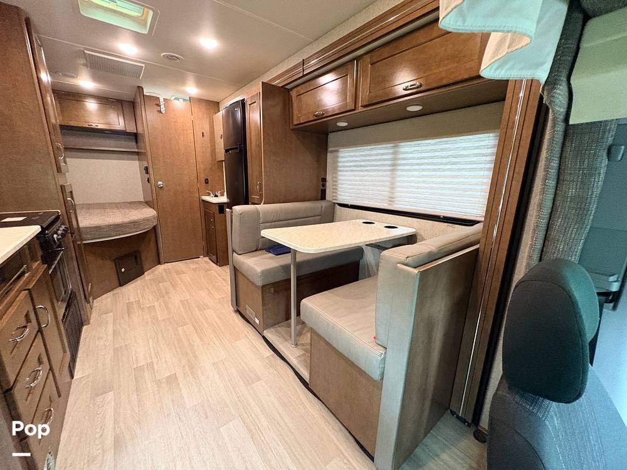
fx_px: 254
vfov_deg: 85.7
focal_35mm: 14
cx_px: 314
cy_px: 235
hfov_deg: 102.1
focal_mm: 2.22
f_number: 2.2
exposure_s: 1/60
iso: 640
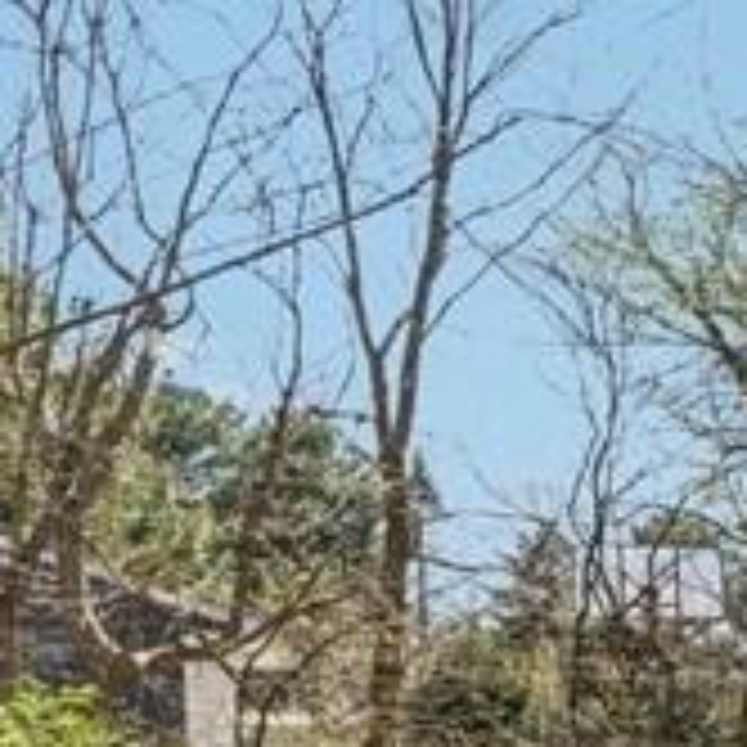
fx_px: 1904
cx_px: 2300
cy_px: 691
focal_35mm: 78
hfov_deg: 11.2
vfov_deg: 21.6
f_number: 8
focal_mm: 14
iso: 160
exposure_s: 1/160
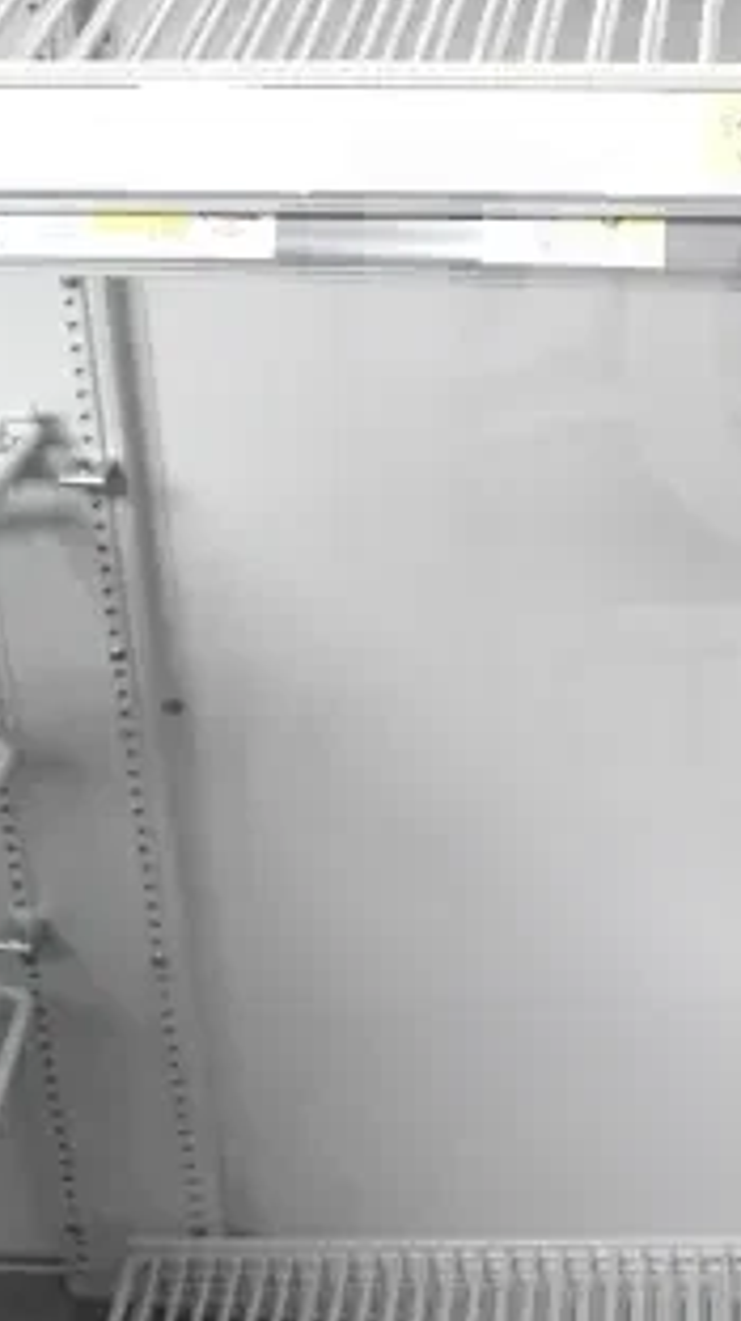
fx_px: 2906
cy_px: 468
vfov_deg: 25.5
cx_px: 724
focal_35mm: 83
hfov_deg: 14.3
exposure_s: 1/160
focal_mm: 18
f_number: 6.3
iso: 6400
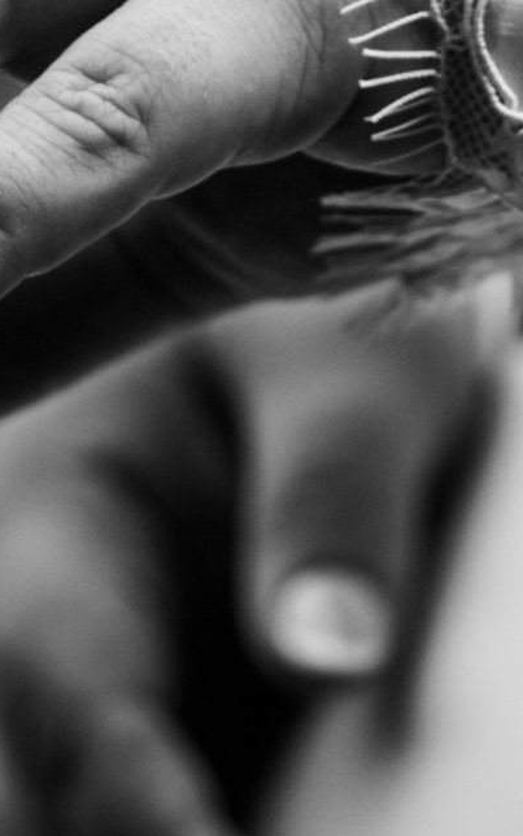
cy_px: -572
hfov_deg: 1.6
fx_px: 18160
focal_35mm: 797
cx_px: -437
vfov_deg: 2.6
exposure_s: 1/1000
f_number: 2.2
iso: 100
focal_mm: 85
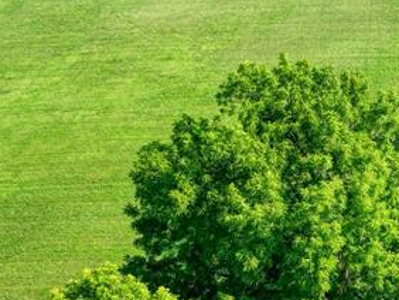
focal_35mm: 87
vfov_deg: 16.2
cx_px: 409
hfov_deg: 21.6
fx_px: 1004
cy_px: 376
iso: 100
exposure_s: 1/640
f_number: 2.8
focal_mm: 12.3
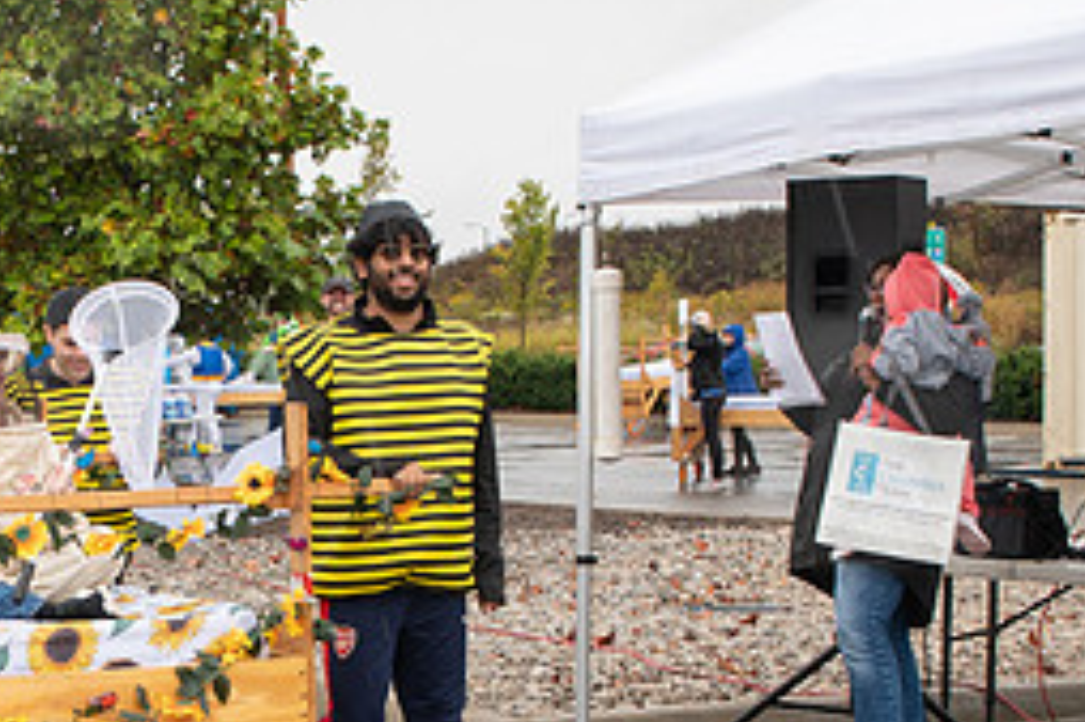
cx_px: 127
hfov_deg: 23.9
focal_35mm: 83
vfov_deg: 16.3
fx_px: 2500
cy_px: 598
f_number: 7.1
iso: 400
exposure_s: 1/200
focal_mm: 24
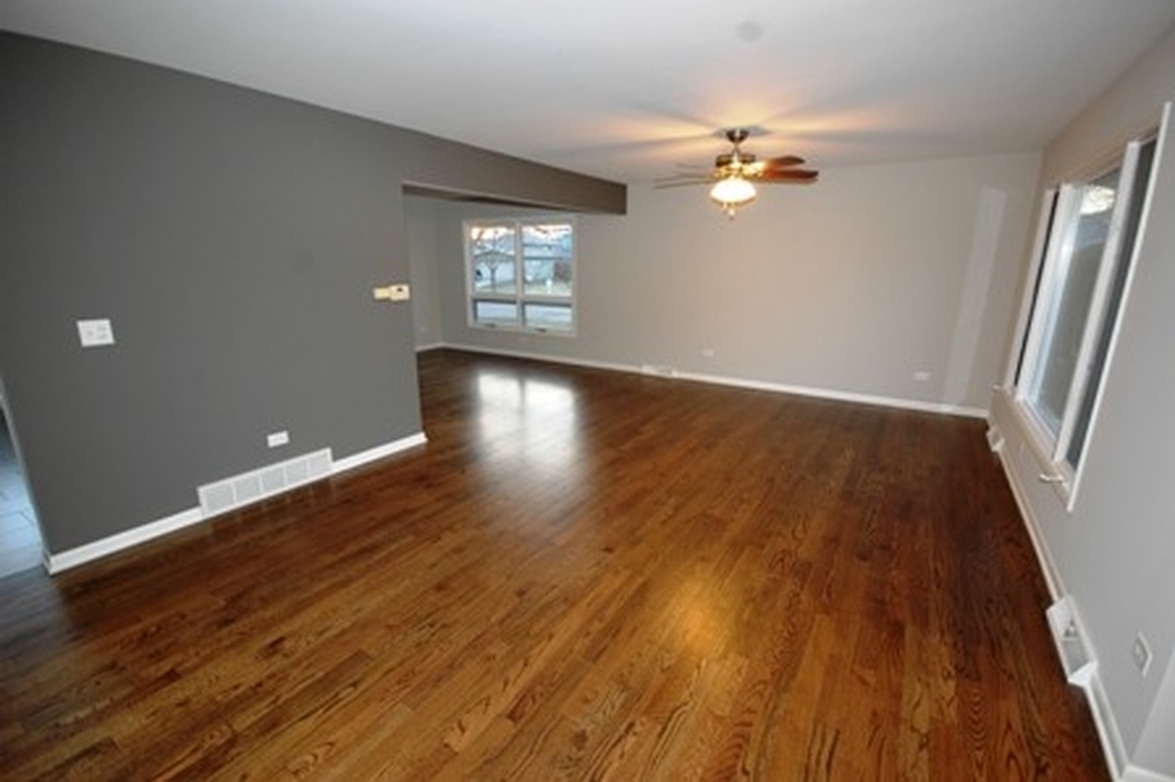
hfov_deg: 100.4
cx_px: 588
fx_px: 489
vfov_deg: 77.2
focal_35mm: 15
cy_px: 391
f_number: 4
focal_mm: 10
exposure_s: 1/13
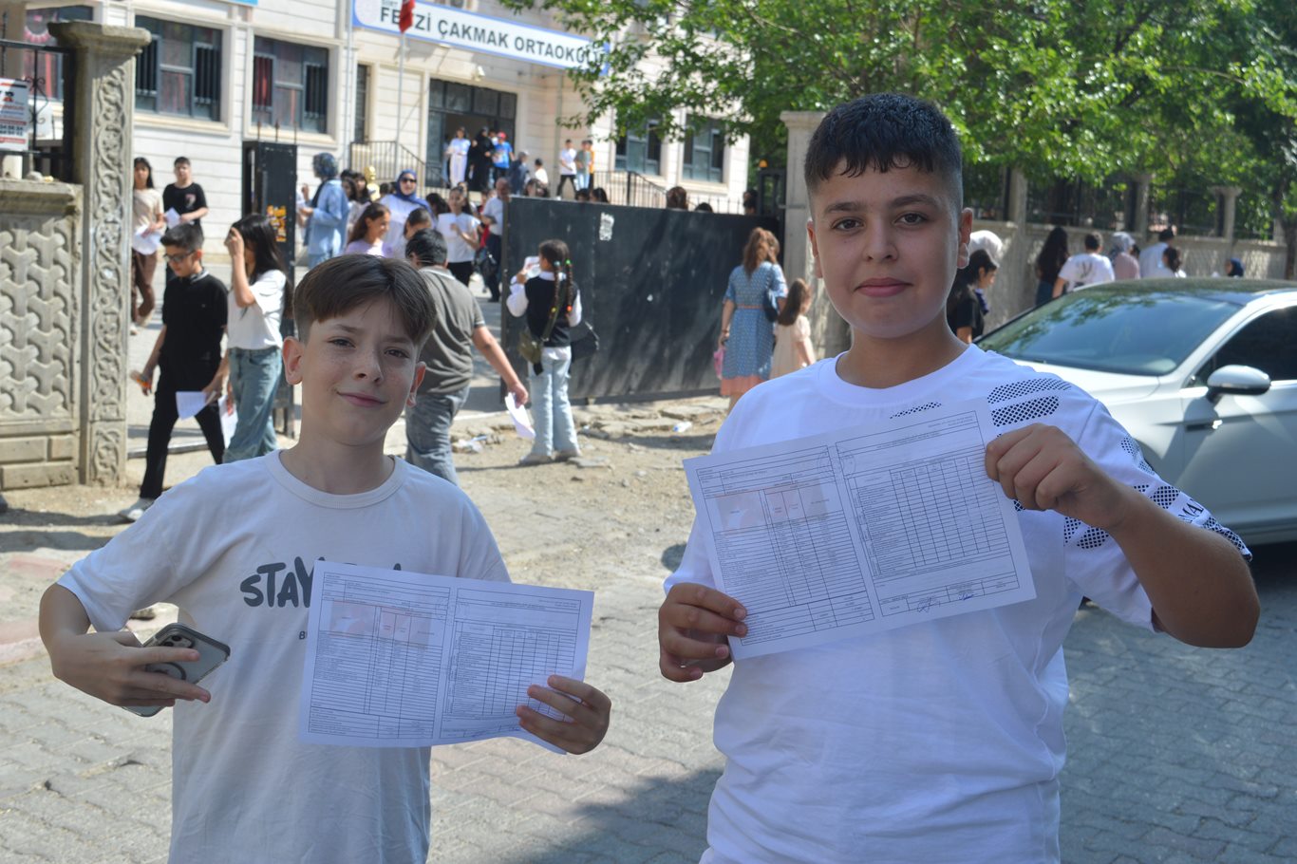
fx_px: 1621
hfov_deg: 43.6
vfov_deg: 29.9
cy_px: 432
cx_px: 648
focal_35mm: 45
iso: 100
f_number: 8
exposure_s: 1/250
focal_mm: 30
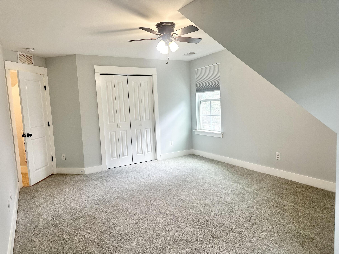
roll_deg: +2.6
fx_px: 235
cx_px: 170
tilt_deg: -6.2
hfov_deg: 71.6
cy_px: 127
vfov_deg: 56.8
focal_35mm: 24
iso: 200
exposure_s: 1/120
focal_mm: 6.86
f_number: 1.78
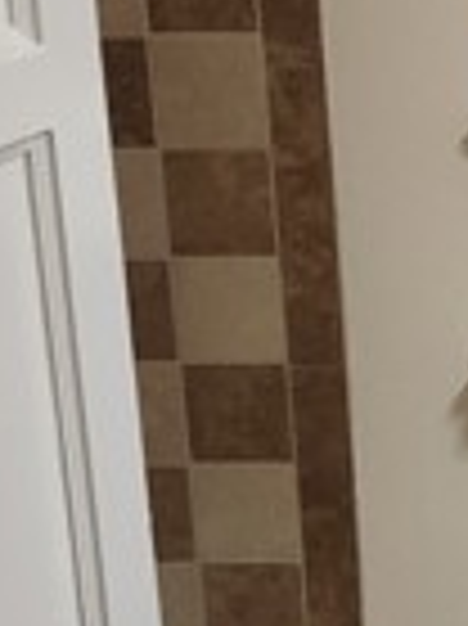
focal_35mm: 106
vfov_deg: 18.4
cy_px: 468
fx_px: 1914
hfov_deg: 13.1
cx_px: 734
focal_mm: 6.4
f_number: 1.8
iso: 160
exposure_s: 1/120
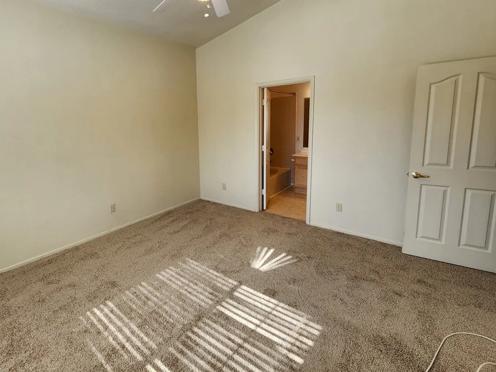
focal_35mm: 16
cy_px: 154
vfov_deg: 77.5
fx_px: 229
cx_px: 197
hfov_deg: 93.2
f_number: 2.2
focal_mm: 2.2
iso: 64
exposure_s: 1/120
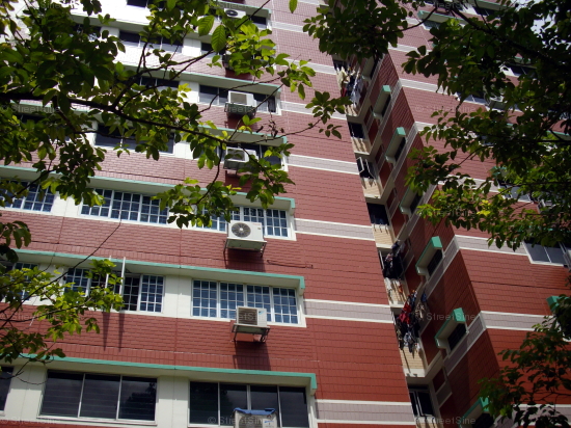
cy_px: 214
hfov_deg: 50.2
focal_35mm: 37
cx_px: 286
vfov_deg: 38.6
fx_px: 610
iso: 80
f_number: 5.6
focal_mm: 6.2
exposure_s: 1/400
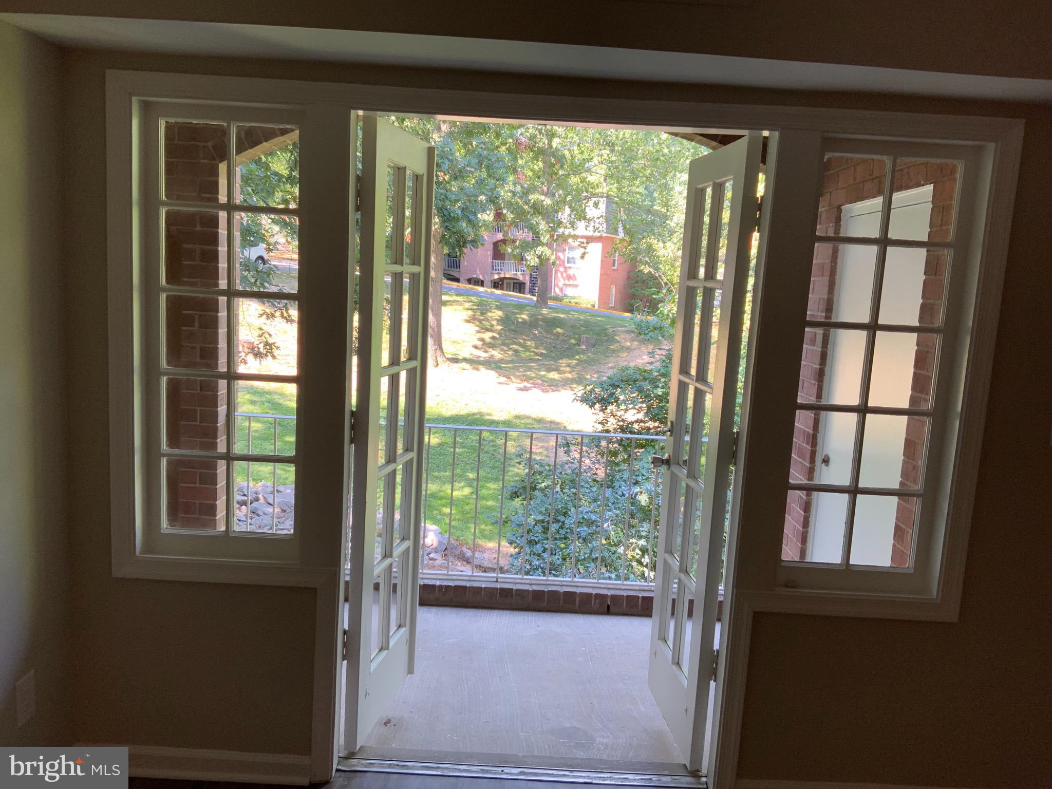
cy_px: 394
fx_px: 881
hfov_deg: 61.7
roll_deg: -3.5
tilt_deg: -9.4
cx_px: 526
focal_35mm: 29
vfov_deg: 48.2
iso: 50
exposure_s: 1/120
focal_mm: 3
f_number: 1.8
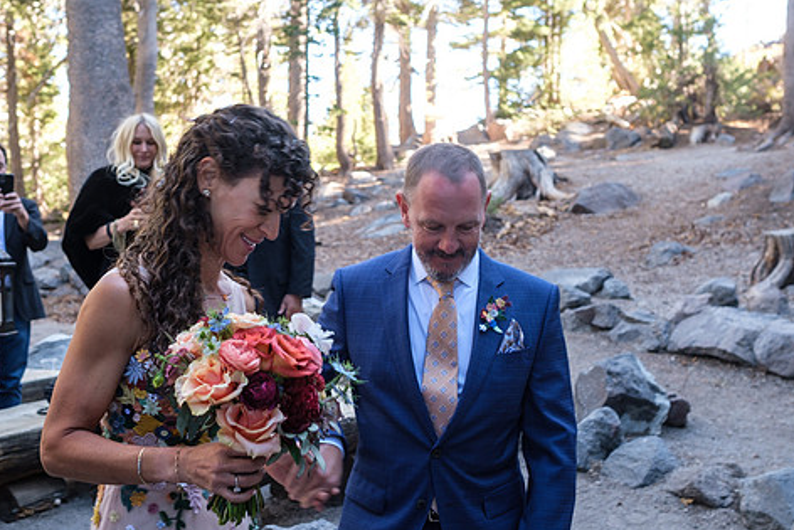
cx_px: 402
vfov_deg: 31.2
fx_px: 949
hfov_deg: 45.4
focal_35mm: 43
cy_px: 297
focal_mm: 23
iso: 160
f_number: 3.6
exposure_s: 1/40
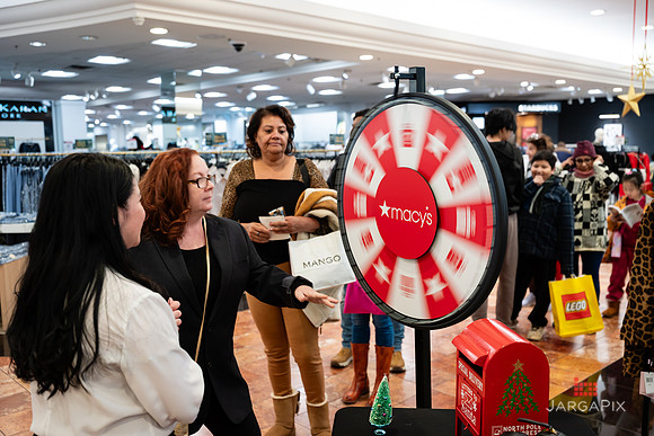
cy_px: 218
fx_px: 606
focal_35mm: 33
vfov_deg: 39.6
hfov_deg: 56.7
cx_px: 327
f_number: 3.2
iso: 200
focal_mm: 33
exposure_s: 1/25
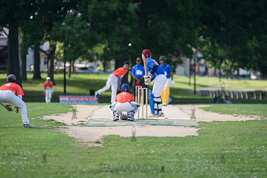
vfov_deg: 6.7
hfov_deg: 10.0
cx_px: 134
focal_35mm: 206
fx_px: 1527
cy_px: 89
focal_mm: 200
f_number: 2.8
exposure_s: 1/1600
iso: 200
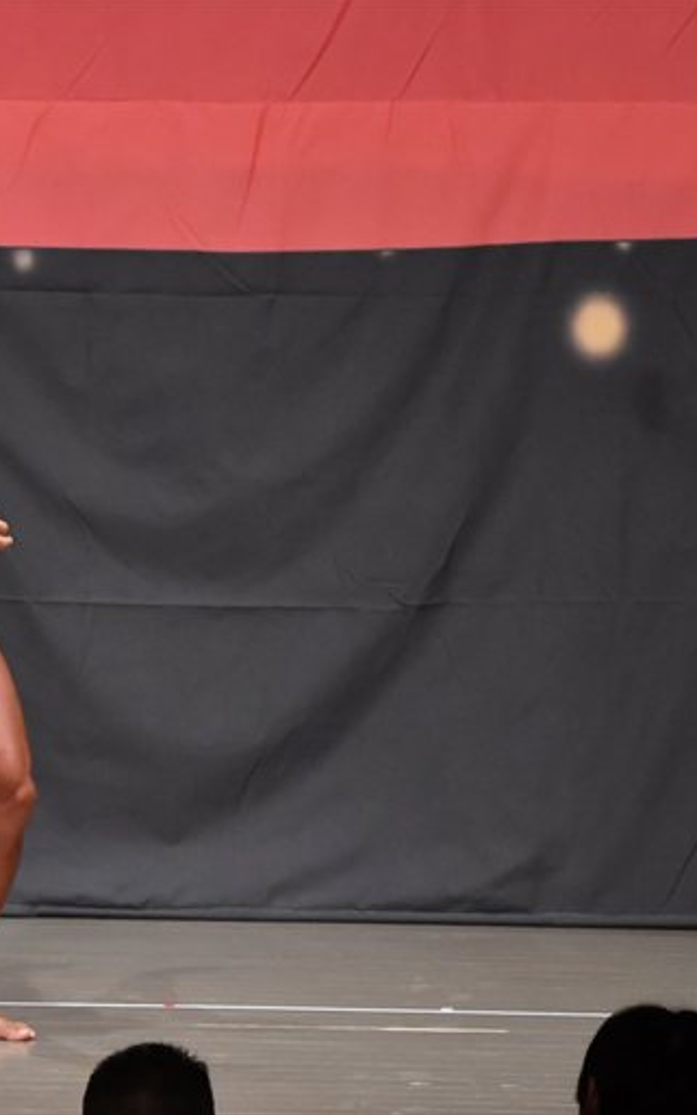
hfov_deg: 3.9
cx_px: -3
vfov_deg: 6.3
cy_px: 556
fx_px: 10143
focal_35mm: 334
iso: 6400
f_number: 5.6
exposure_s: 1/400
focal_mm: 145
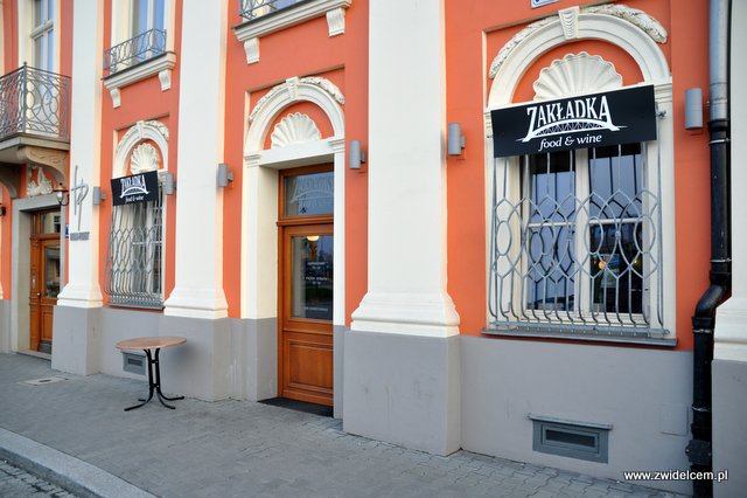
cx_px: 374
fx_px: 560
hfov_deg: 67.4
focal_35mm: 27
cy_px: 249
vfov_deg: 47.9
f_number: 5.6
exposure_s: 1/125
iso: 400
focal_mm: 18
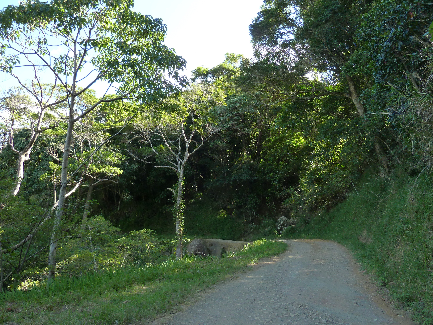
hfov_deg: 69.4
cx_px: 216
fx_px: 313
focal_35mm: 25
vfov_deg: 54.9
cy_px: 162
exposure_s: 1/100
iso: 125
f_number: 3.3
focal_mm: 4.1
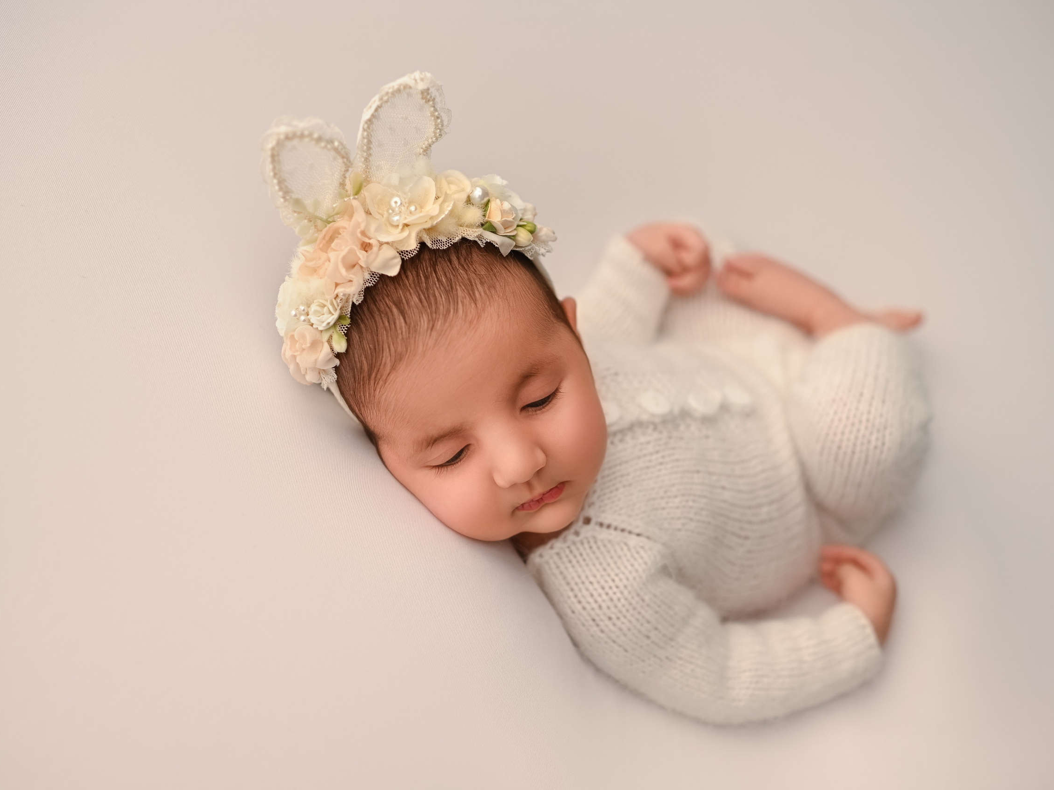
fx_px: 1157
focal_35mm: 38
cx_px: 574
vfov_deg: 37.7
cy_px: 396
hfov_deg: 48.9
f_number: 2.8
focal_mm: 35
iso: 100
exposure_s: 1/160
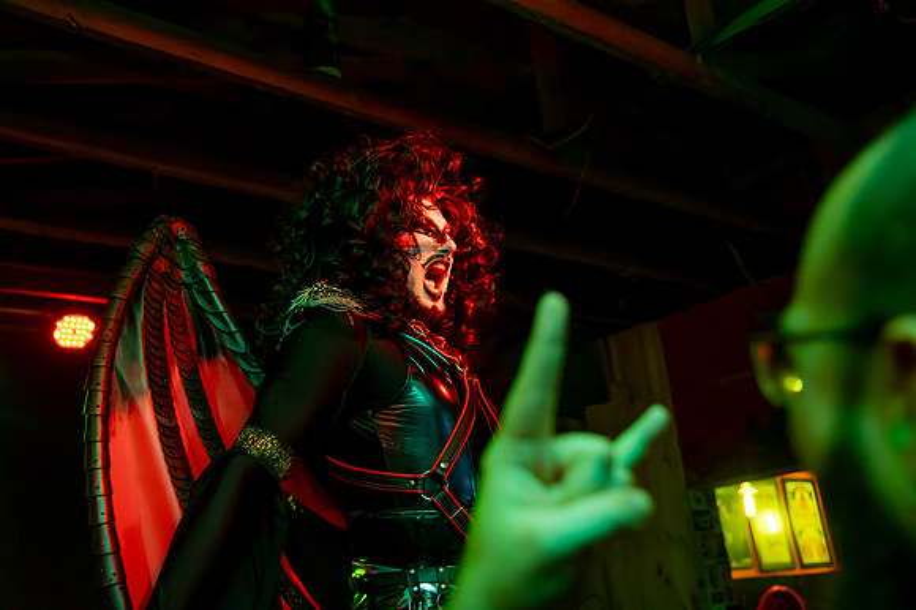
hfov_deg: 44.5
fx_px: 1119
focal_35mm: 44
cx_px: 458
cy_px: 305
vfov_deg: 30.5
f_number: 4
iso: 6400
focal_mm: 44
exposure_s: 1/125
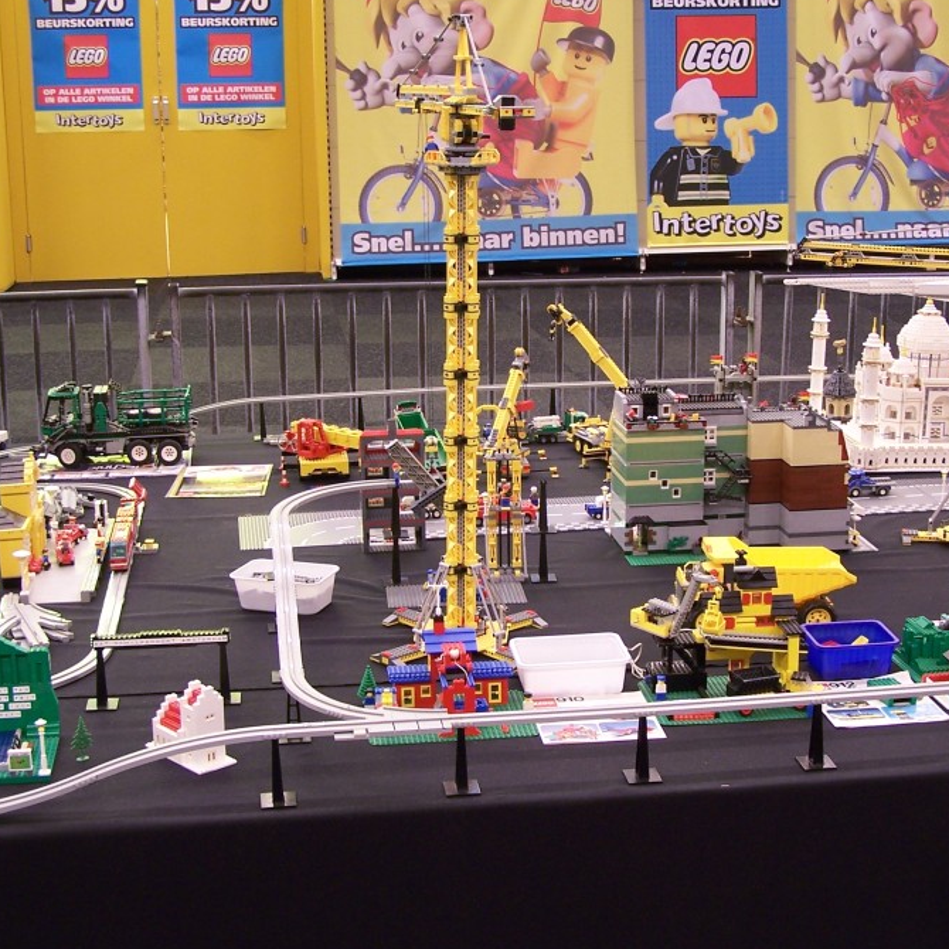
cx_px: 551
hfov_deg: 31.6
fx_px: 1675
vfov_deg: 31.6
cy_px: 455
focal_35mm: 54
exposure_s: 1/2
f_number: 2.8
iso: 80
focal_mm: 6.7
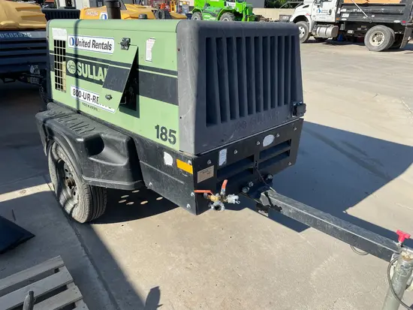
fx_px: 310
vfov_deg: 53.1
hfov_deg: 67.3
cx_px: 206
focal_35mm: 26
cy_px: 155
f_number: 1.6
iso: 32
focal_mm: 4.2
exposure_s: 1/2506
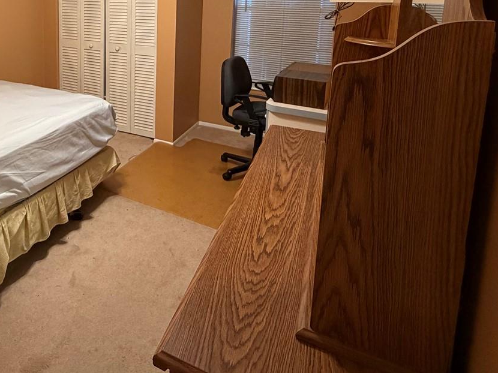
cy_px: 43
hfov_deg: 61.3
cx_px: 118
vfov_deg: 46.7
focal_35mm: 27
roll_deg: -0.5
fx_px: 388
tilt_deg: -7.9
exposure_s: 1/60
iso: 400
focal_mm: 2.22
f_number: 2.2
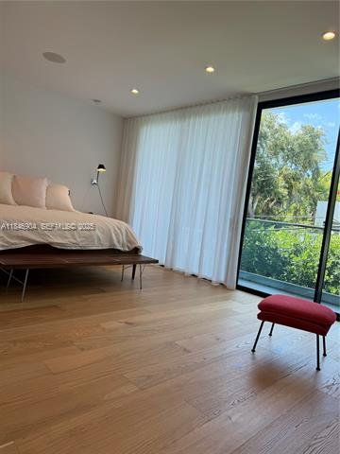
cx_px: 170
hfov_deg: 56.8
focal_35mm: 24
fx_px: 314
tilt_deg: -2.7
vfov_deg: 71.6
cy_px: 227
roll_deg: -7.0
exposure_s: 1/347
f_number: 1.78
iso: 80
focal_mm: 6.76
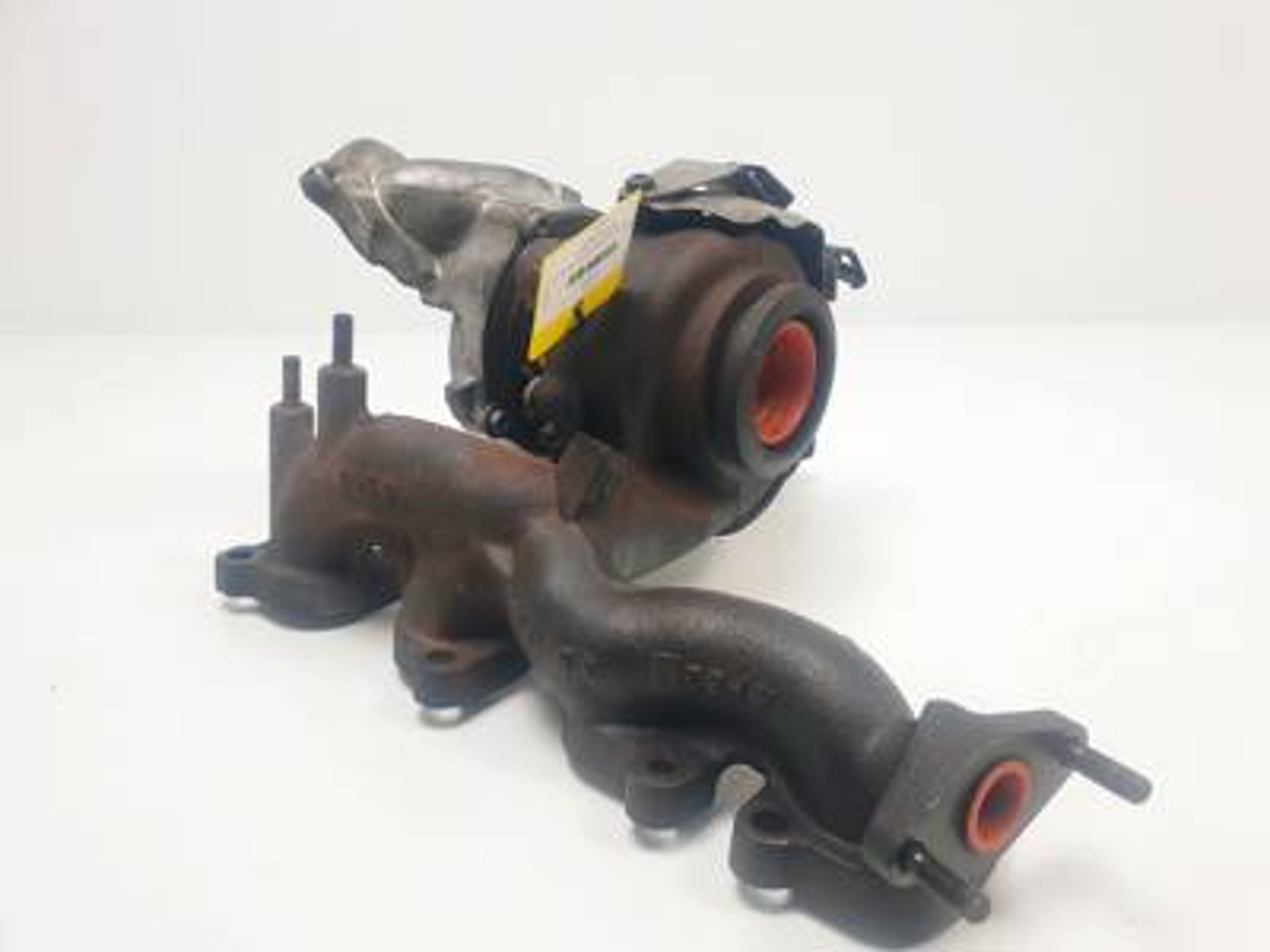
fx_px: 954
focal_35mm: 26
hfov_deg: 67.3
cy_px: 476
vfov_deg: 53.1
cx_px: 635
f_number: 2.4
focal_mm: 4.3
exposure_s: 1/253
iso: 50
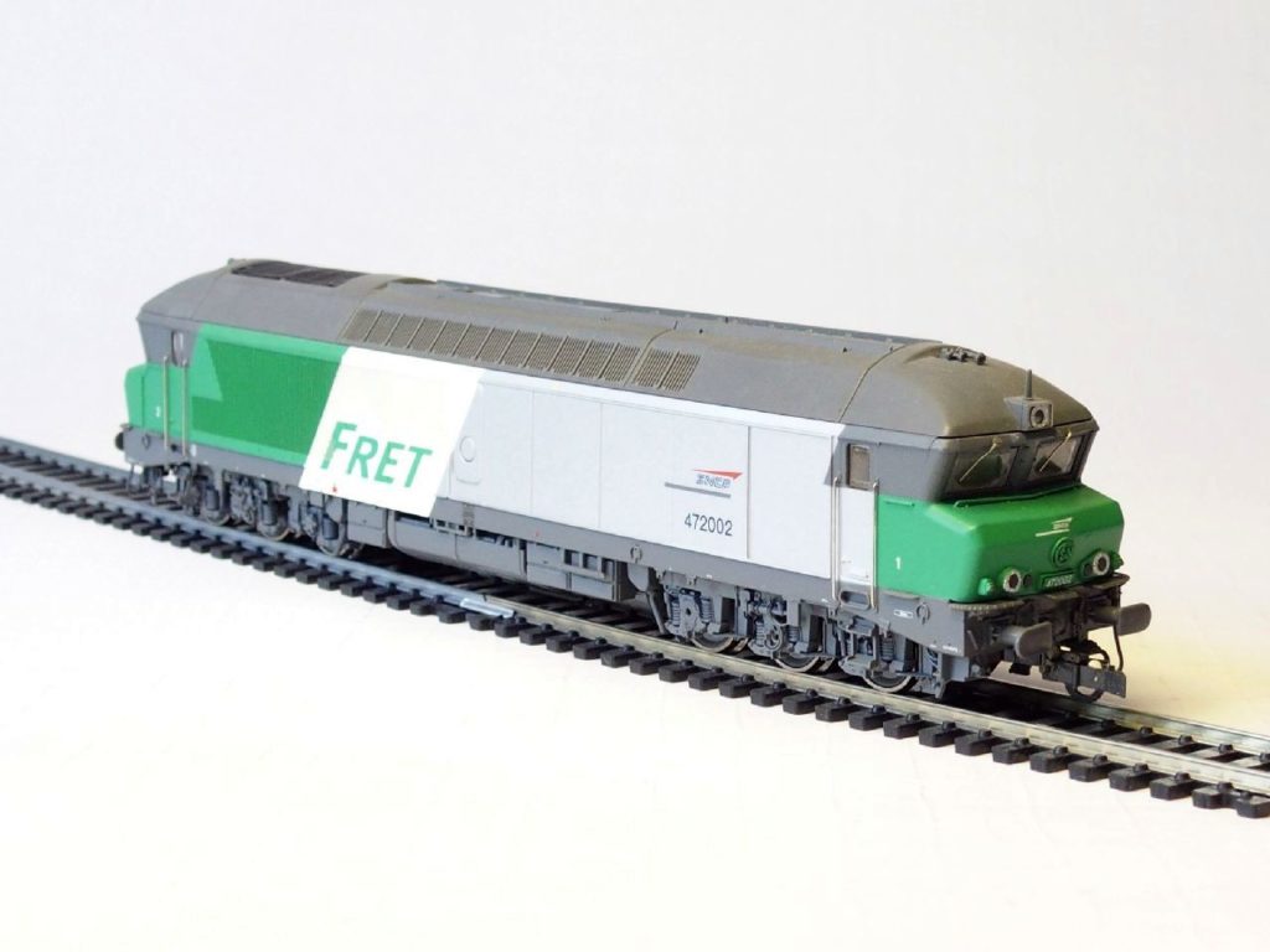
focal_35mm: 42
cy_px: 476
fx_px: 1541
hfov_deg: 44.8
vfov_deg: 34.3
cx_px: 635
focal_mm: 9
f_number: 2.8
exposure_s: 1/60
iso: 320
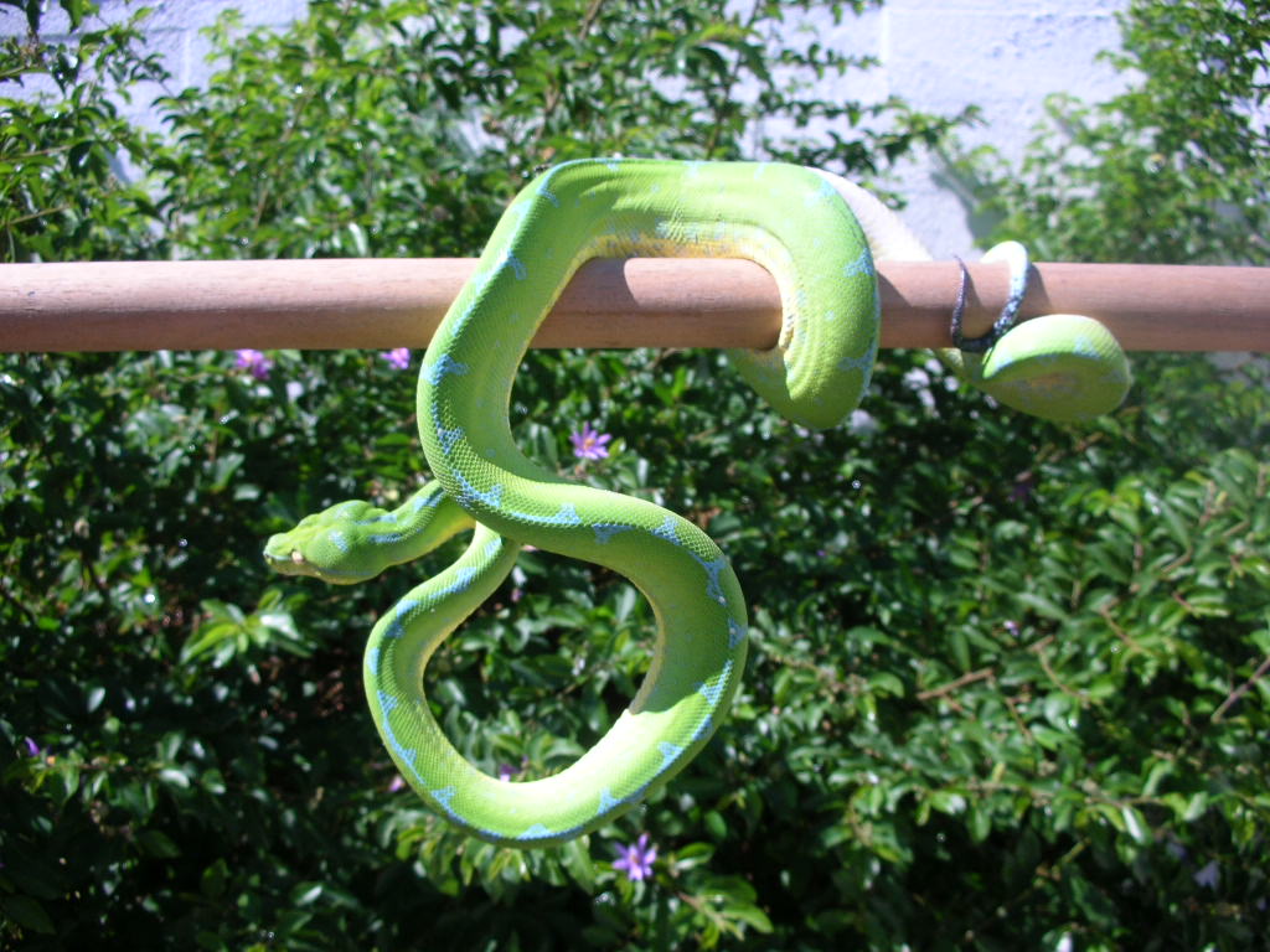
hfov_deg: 52.6
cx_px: 635
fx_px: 1284
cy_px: 476
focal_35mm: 35
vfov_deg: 40.7
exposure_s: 1/51.7
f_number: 8.5
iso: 50
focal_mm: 5.8
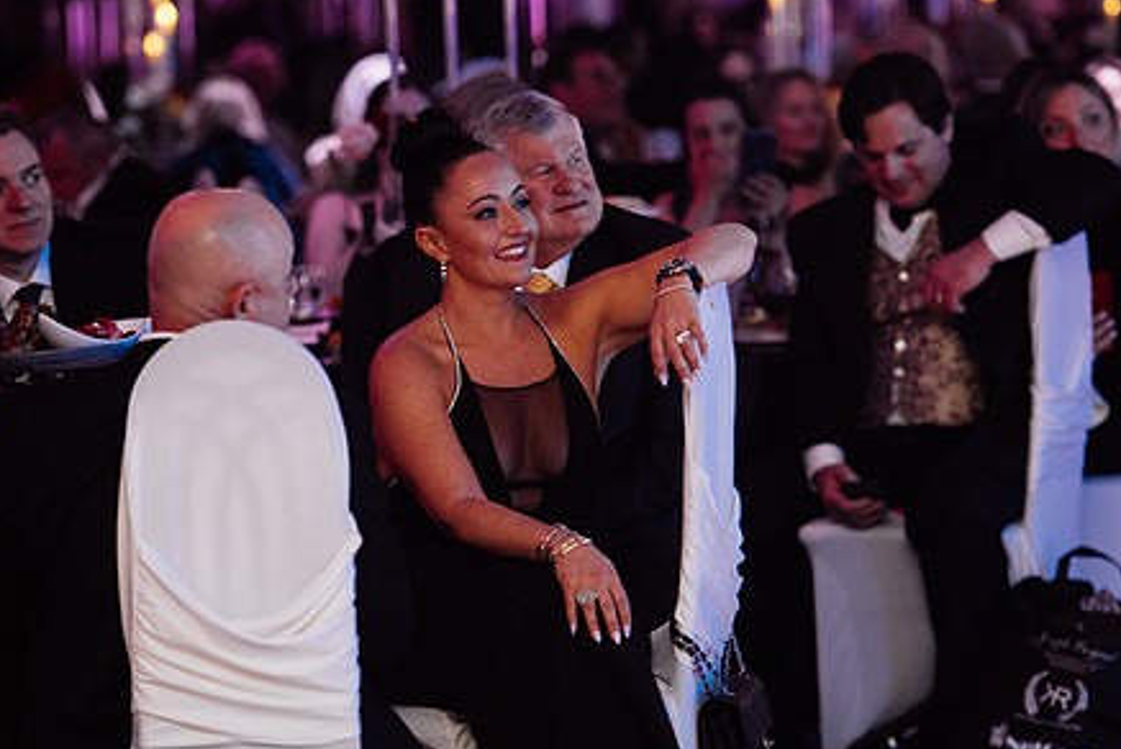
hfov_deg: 11.5
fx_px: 5577
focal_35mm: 179
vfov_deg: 7.7
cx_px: 595
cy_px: 327
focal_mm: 135
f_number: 2.8
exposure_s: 1/200
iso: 2000
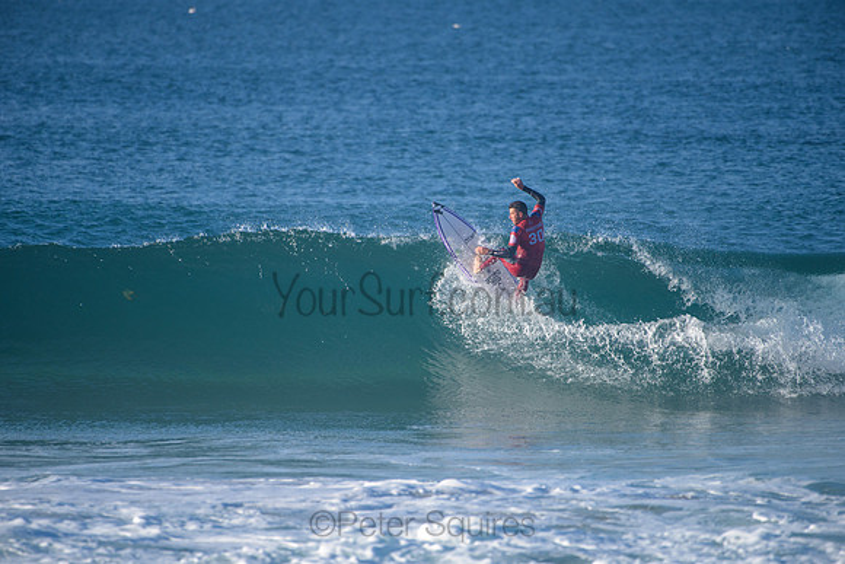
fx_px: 12146
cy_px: 282
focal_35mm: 517
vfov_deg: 2.7
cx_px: 422
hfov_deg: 4.0
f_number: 5.6
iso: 320
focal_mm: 500
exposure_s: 1/2000
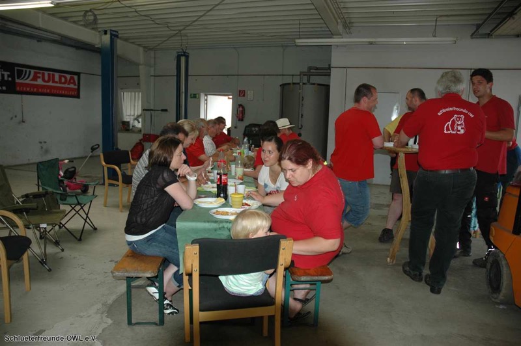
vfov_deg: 47.9
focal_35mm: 27
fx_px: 390
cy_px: 173
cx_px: 260
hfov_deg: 67.4
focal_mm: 18
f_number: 3.5
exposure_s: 1/60
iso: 400
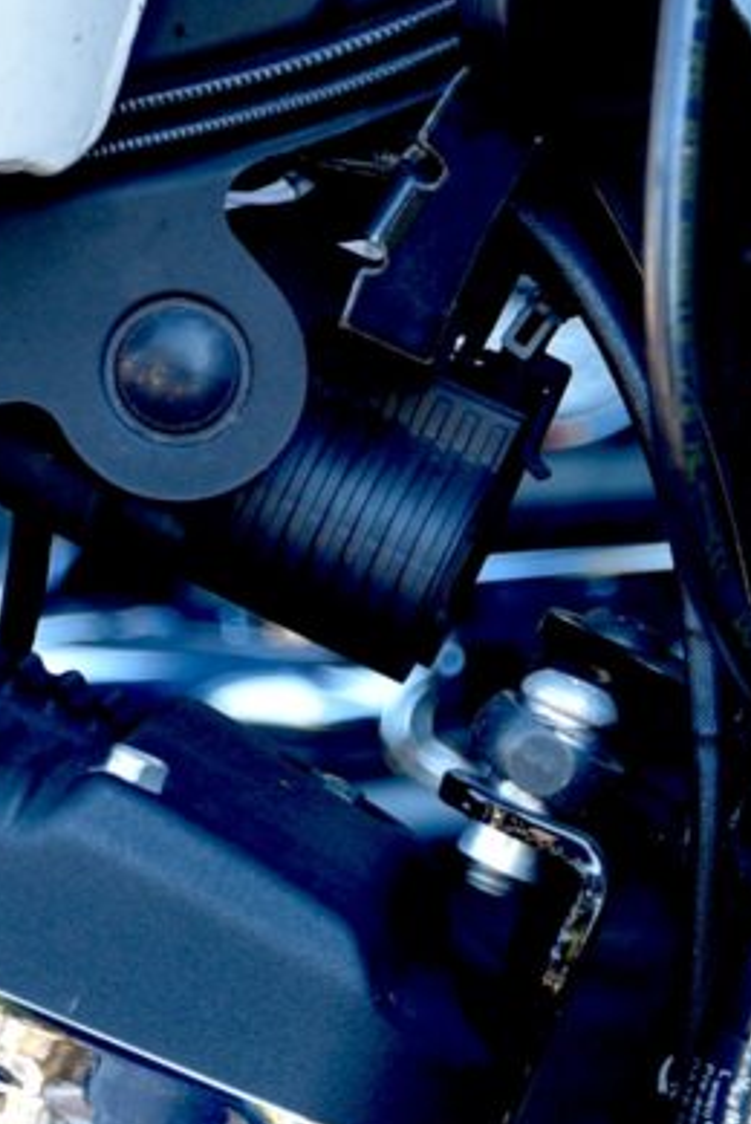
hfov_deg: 3.0
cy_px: 870
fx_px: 14399
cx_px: 250
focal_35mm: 461
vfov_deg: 4.5
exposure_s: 1/60
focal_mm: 70
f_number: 4
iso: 200
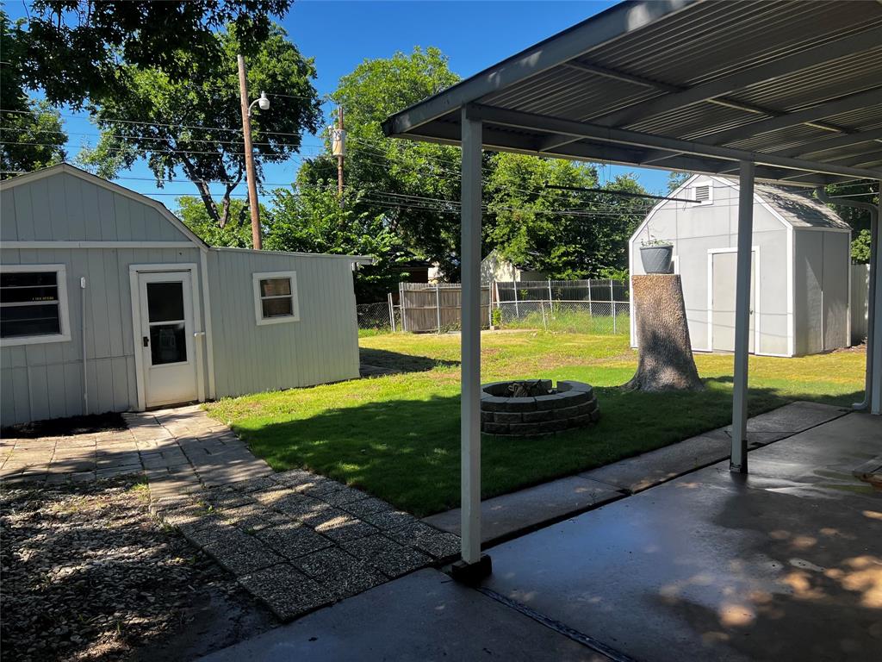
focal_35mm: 26
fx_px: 662
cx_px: 441
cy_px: 331
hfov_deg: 67.3
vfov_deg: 53.1
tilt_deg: -4.4
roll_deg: +2.0
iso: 50
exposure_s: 1/1209
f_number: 1.5
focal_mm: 5.7
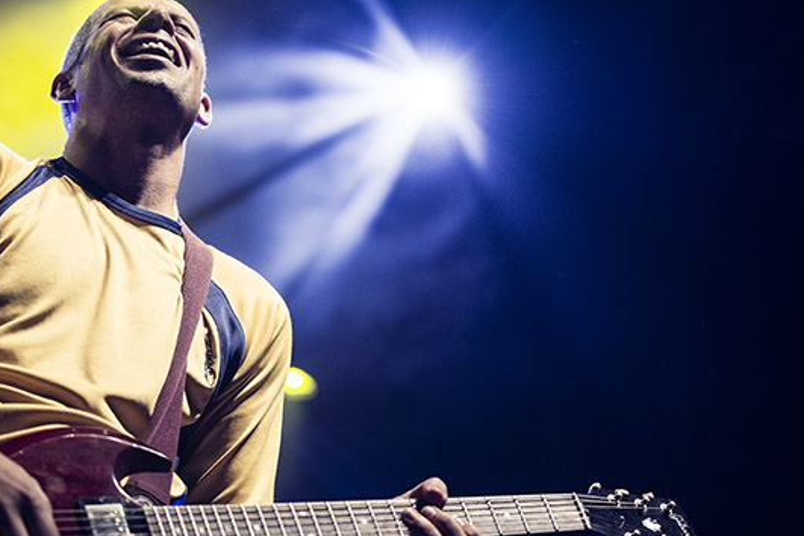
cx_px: 273
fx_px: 2122
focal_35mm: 95
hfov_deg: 21.4
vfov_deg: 14.4
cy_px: 308
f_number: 2.8
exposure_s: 1/250
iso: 640
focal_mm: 70
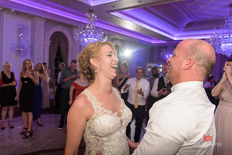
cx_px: 116
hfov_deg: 58.7
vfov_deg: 41.1
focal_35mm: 32
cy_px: 78
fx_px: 206
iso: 1600
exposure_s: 1/125
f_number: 3.2
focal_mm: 32
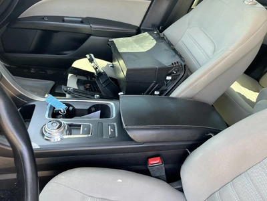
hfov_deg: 67.3
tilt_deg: -56.0
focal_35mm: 26
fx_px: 201
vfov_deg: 53.1
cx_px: 134
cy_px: 100
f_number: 1.6
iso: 100
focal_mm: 5.1
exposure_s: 1/121
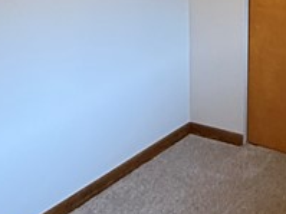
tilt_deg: -11.7
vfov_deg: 19.8
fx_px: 595
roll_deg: -0.8
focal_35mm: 72
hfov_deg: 26.2
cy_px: 3
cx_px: 257
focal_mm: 2.22
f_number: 2.2
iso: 640
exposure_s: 1/60
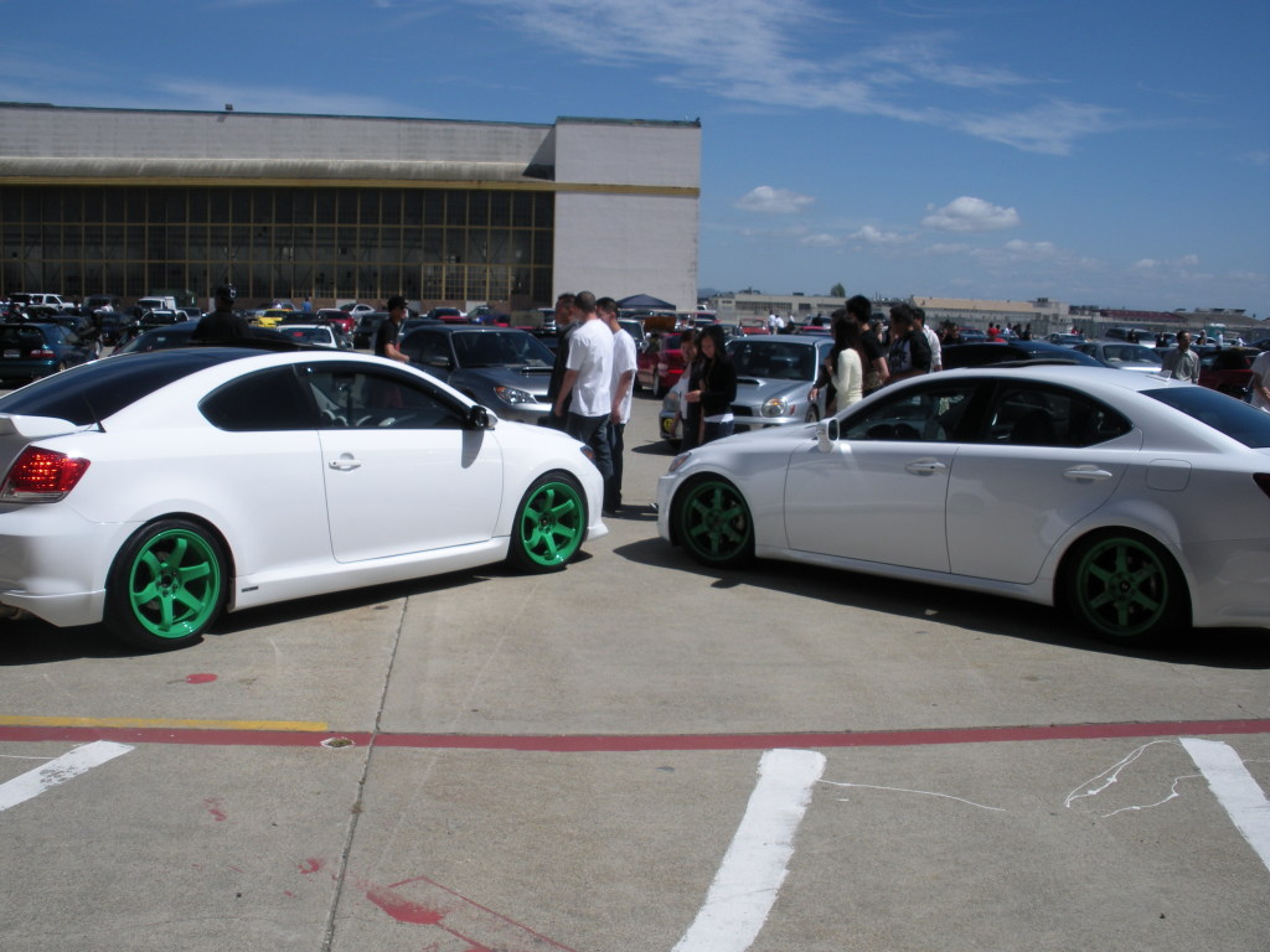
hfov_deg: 51.4
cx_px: 635
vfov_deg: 39.7
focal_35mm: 36
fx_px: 1321
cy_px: 476
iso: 64
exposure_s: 1/573
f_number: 5.6
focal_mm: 6.3
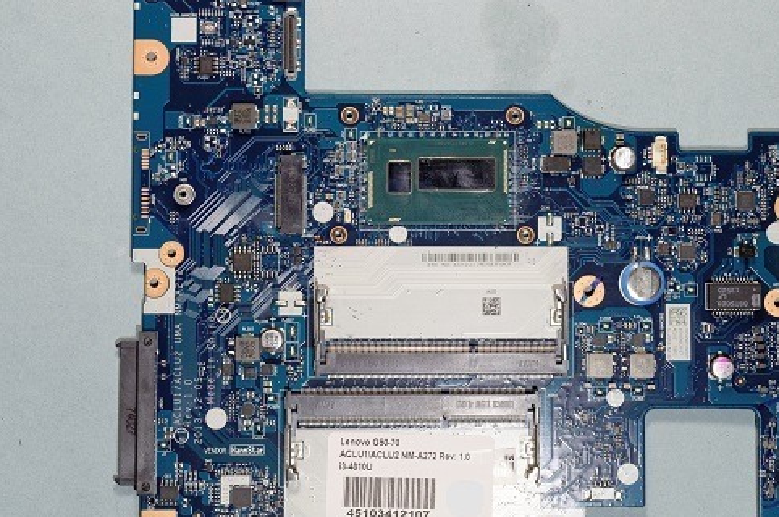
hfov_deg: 28.9
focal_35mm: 70
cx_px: 423
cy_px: 170
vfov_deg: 19.3
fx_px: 1513
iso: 100
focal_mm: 30
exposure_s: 1/6
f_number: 8
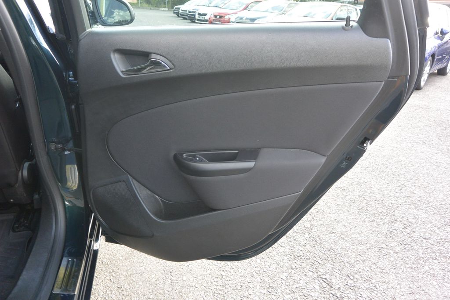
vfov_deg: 47.9
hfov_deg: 67.4
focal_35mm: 27
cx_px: 225
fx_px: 338
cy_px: 150
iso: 200
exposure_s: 1/125
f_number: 3.5
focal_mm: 10
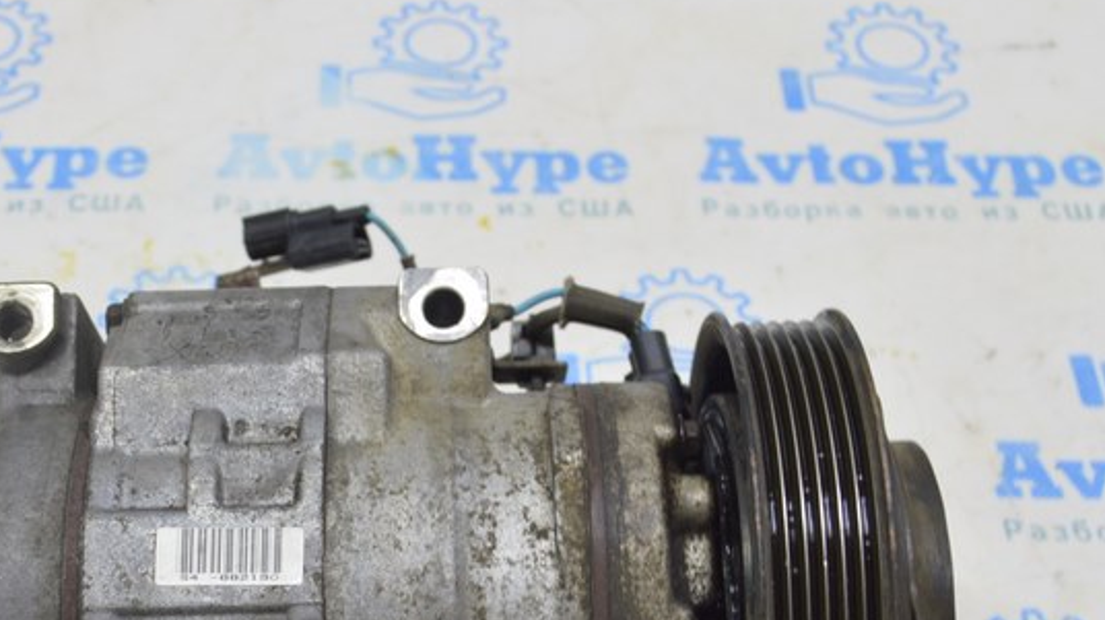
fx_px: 1933
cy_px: 572
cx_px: 388
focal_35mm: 66
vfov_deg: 17.9
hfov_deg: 31.7
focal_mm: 22
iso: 400
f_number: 5.6
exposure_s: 1/20
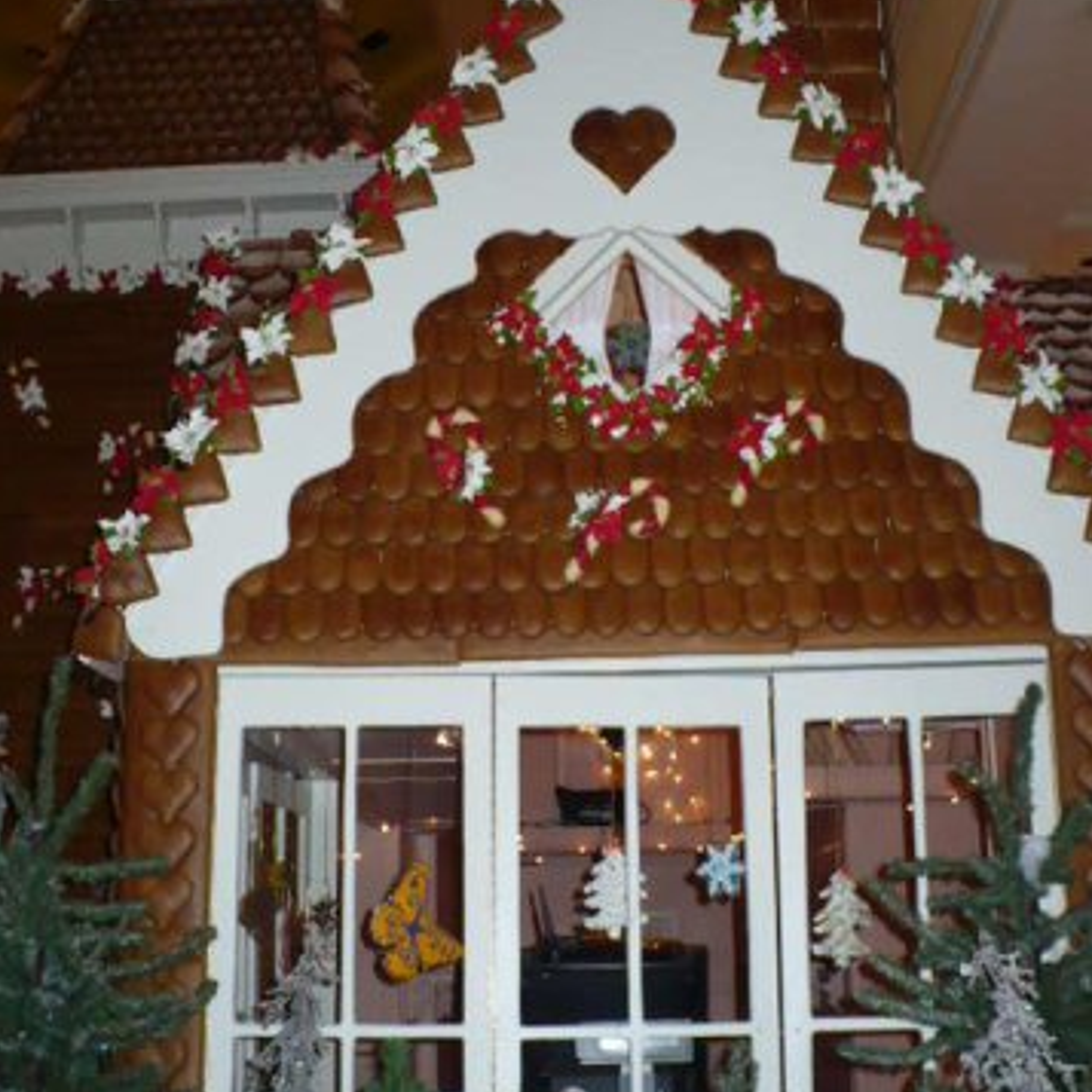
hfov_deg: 38.3
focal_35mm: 44
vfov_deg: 38.3
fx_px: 1570
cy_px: 514
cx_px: 548
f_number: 2.8
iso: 200
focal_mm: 6.1
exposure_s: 1/30
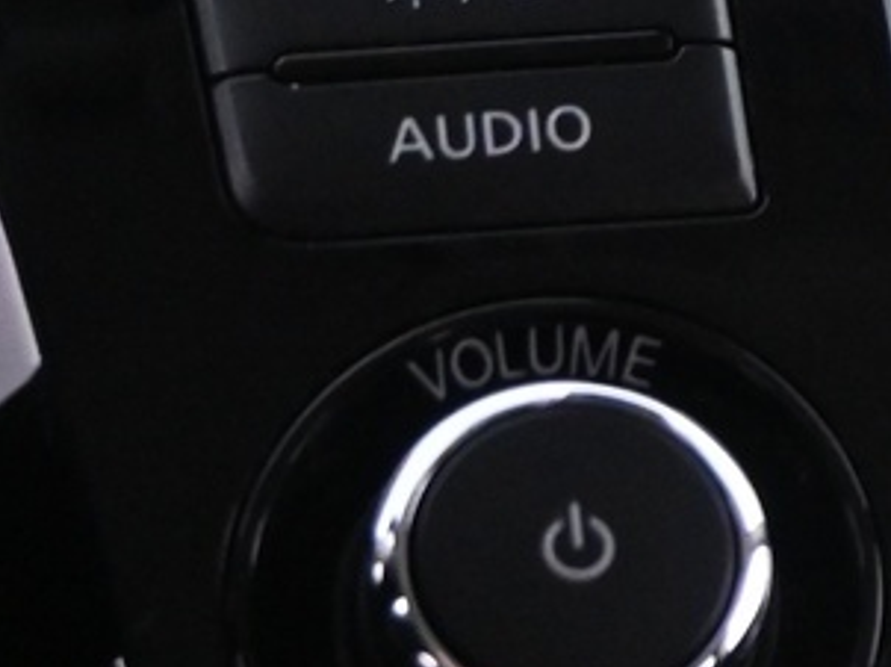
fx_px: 4181
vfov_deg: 9.1
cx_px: 1752
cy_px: 313
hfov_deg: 11.1
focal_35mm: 163
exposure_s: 1/30
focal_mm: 21
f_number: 4
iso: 3200
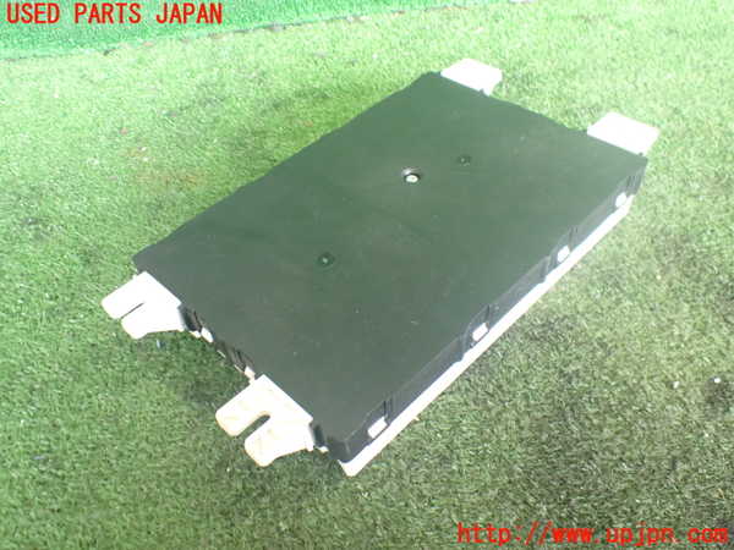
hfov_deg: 60.0
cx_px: 367
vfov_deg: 46.8
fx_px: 636
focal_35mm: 30
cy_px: 275
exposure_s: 1/60
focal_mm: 5.4
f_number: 2.3
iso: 800
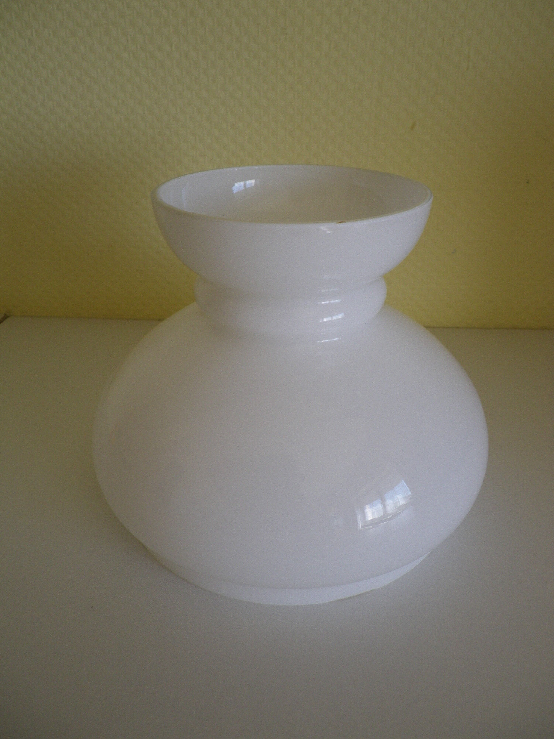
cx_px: 277
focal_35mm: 28
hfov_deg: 49.8
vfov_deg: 63.4
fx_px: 597
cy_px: 370
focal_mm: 4.9
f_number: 2.6
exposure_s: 1/60
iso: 64
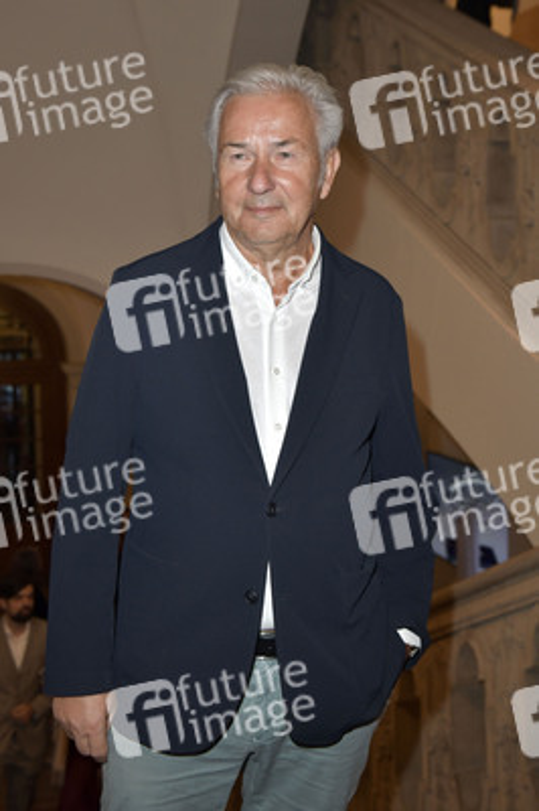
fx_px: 900
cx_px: 270
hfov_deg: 33.3
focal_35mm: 40
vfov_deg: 48.5
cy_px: 406
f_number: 5.6
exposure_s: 1/200
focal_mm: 40
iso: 1250
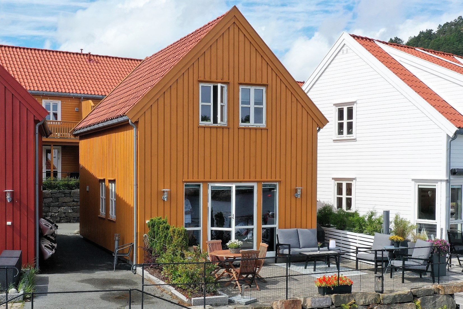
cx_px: 232
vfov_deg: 46.4
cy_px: 154
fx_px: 360
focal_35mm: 28
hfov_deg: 65.5
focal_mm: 10.26
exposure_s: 1/500
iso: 100
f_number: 5.6
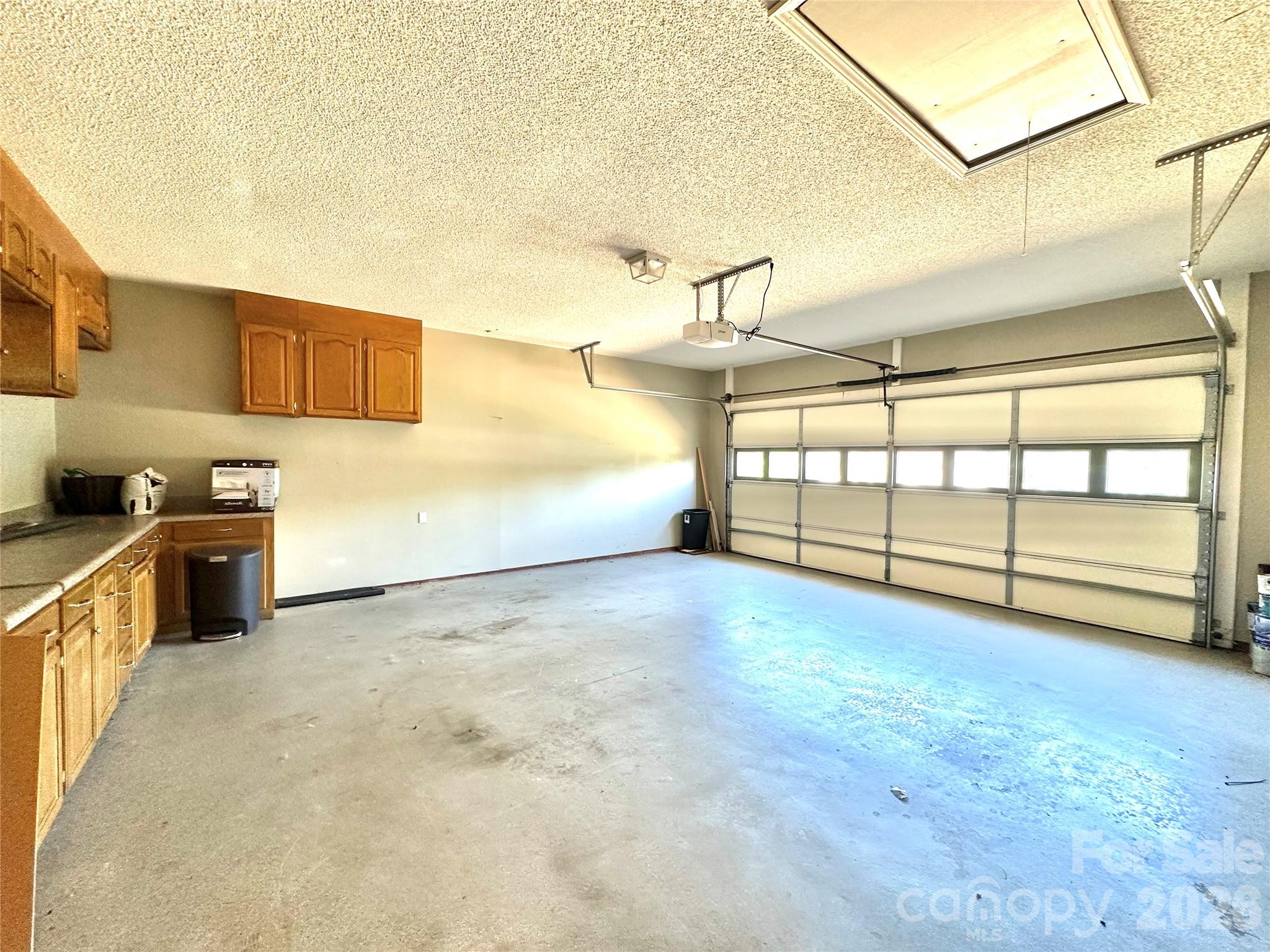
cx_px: 635
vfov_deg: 85.7
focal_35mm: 14
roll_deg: -0.3
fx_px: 514
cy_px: 476
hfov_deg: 102.1
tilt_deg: -1.6
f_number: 2.2
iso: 250
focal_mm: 2.22
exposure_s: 1/60
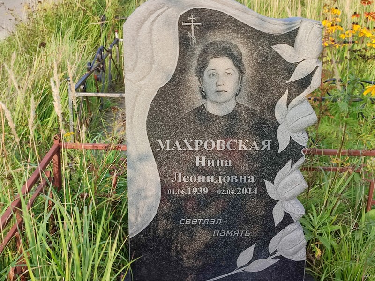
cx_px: 188
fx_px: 271
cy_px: 140
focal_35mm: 25
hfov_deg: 69.4
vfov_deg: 54.9
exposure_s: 1/185
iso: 50
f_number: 1.9
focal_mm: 6.04
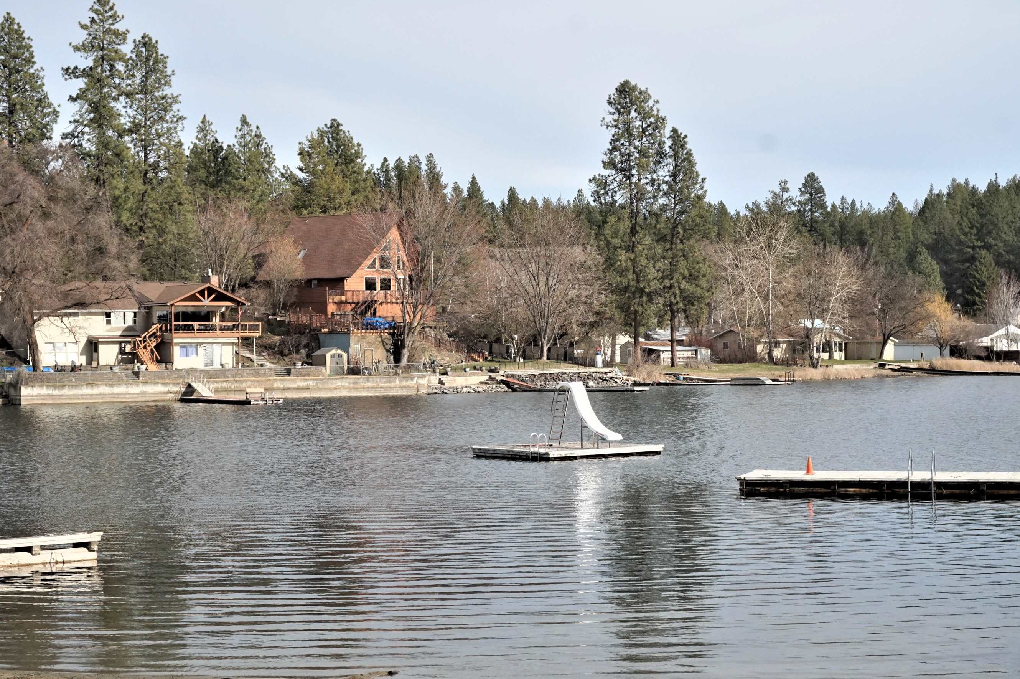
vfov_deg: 20.1
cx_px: 448
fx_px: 1913
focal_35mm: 68
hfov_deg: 29.8
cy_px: 335
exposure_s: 1/1250
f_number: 10
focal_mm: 39
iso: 640
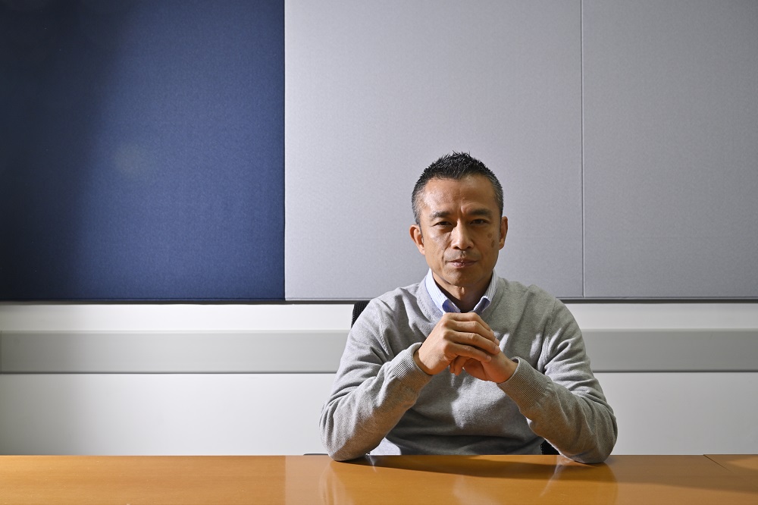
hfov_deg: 53.1
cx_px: 379
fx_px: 758
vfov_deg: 36.8
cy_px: 252
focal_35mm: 36
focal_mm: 36
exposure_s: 1/160
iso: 200
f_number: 8
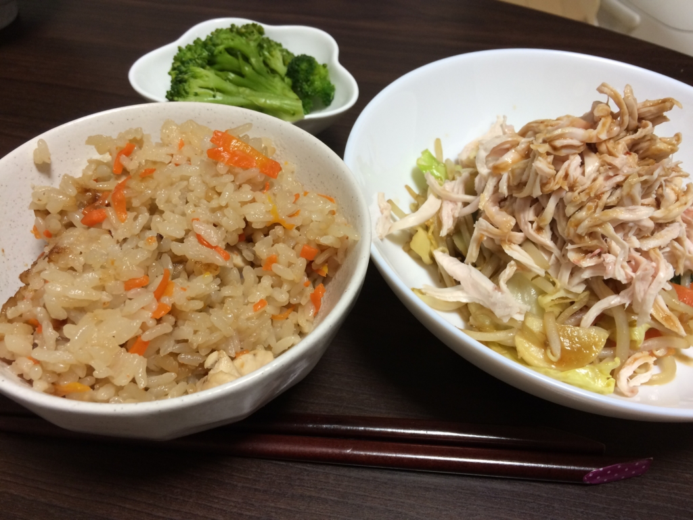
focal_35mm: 29
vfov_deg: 48.2
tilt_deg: -49.0
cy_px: 260
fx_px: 581
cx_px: 346
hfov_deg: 61.7
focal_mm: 4.15
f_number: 2.2
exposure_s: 1/30
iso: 80
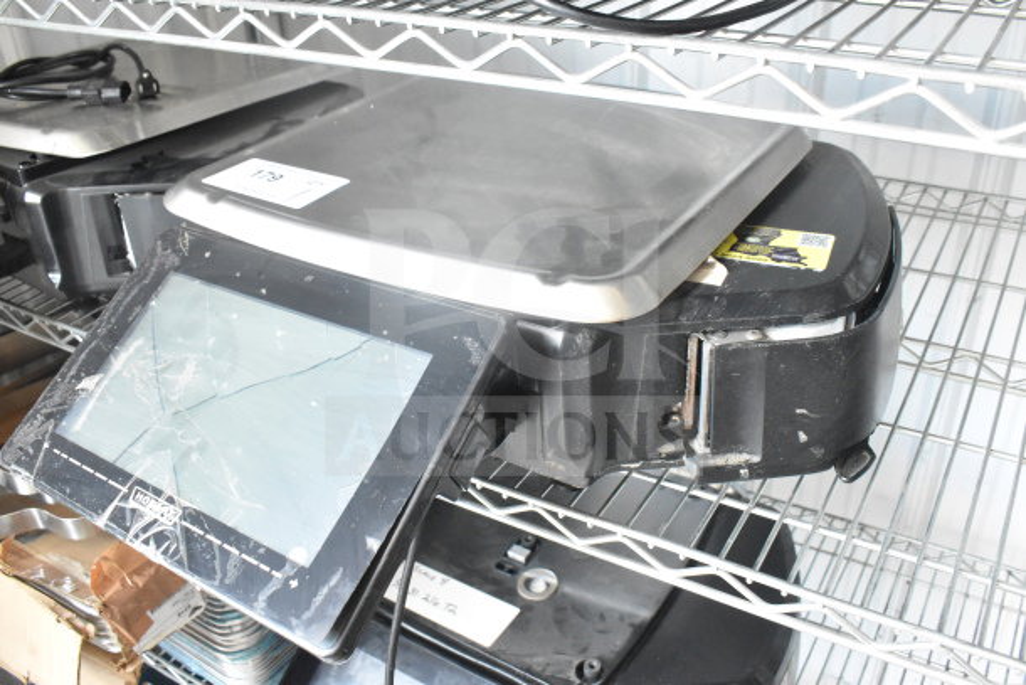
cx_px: 513
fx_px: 898
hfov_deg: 59.5
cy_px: 342
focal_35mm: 32
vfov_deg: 41.7
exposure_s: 1/200
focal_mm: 21
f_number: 7.1
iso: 6400
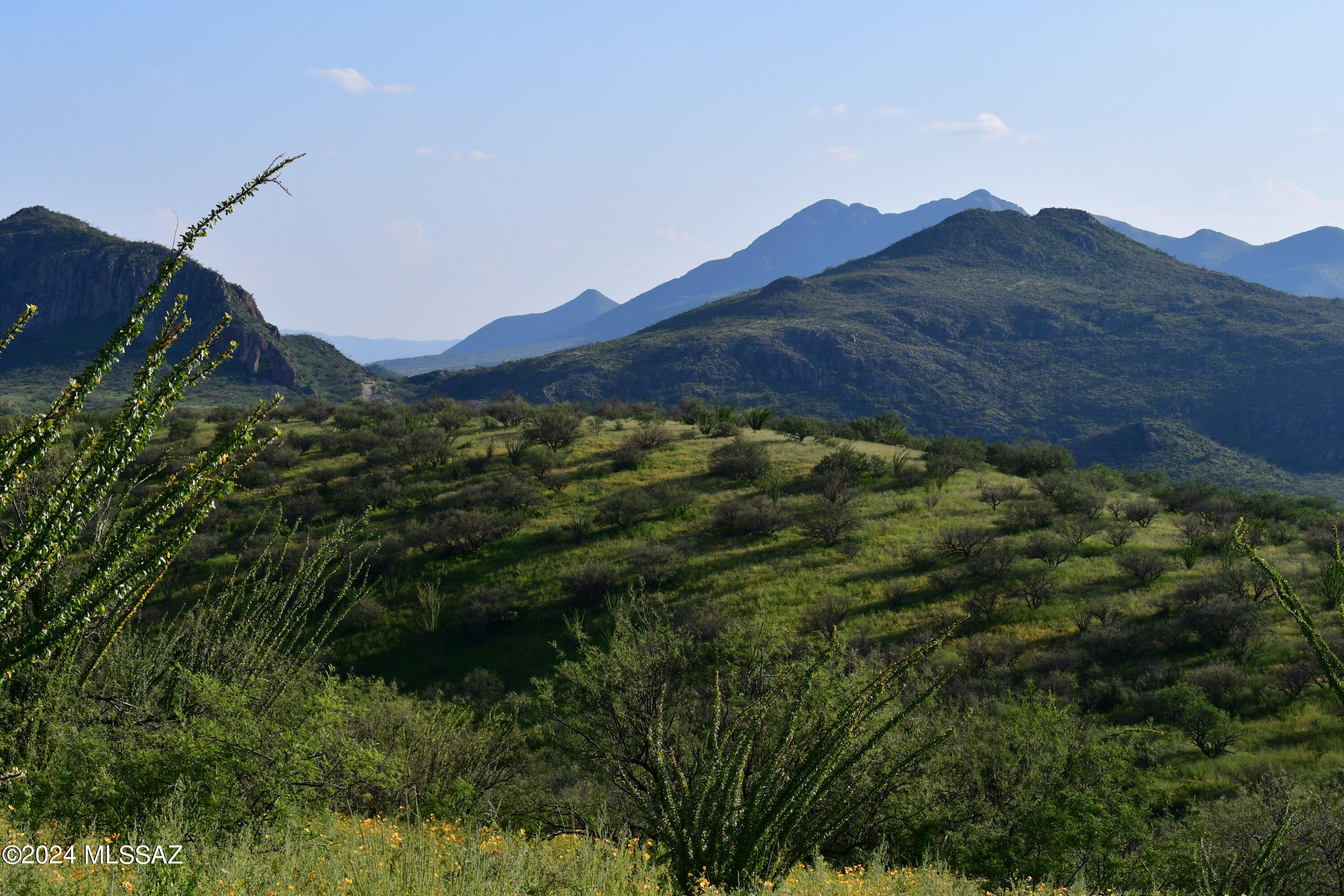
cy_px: 448
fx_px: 3061
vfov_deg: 16.7
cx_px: 672
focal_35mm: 82
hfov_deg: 24.8
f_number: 13
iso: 800
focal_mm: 55
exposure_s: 1/1000
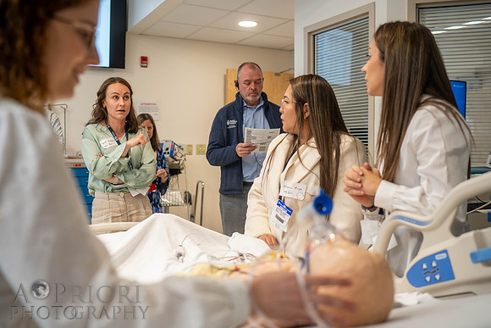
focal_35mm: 36
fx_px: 490
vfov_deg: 37.0
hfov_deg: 53.3
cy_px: 164
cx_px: 246
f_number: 2.2
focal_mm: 35
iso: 640
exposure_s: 1/200
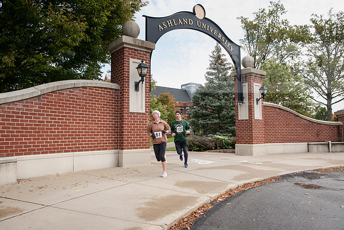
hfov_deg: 65.5
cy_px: 115
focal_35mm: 28
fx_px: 268
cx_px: 172
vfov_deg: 46.4
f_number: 5.6
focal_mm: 28
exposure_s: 1/400
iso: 500
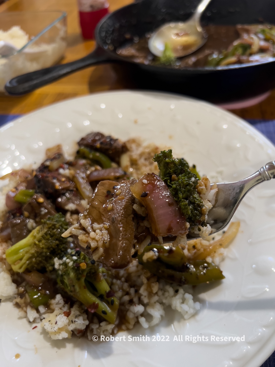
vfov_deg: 67.3
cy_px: 184
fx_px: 275
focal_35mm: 26
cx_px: 138
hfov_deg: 53.1
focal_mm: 5.7
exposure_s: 1/60
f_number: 1.5
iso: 160
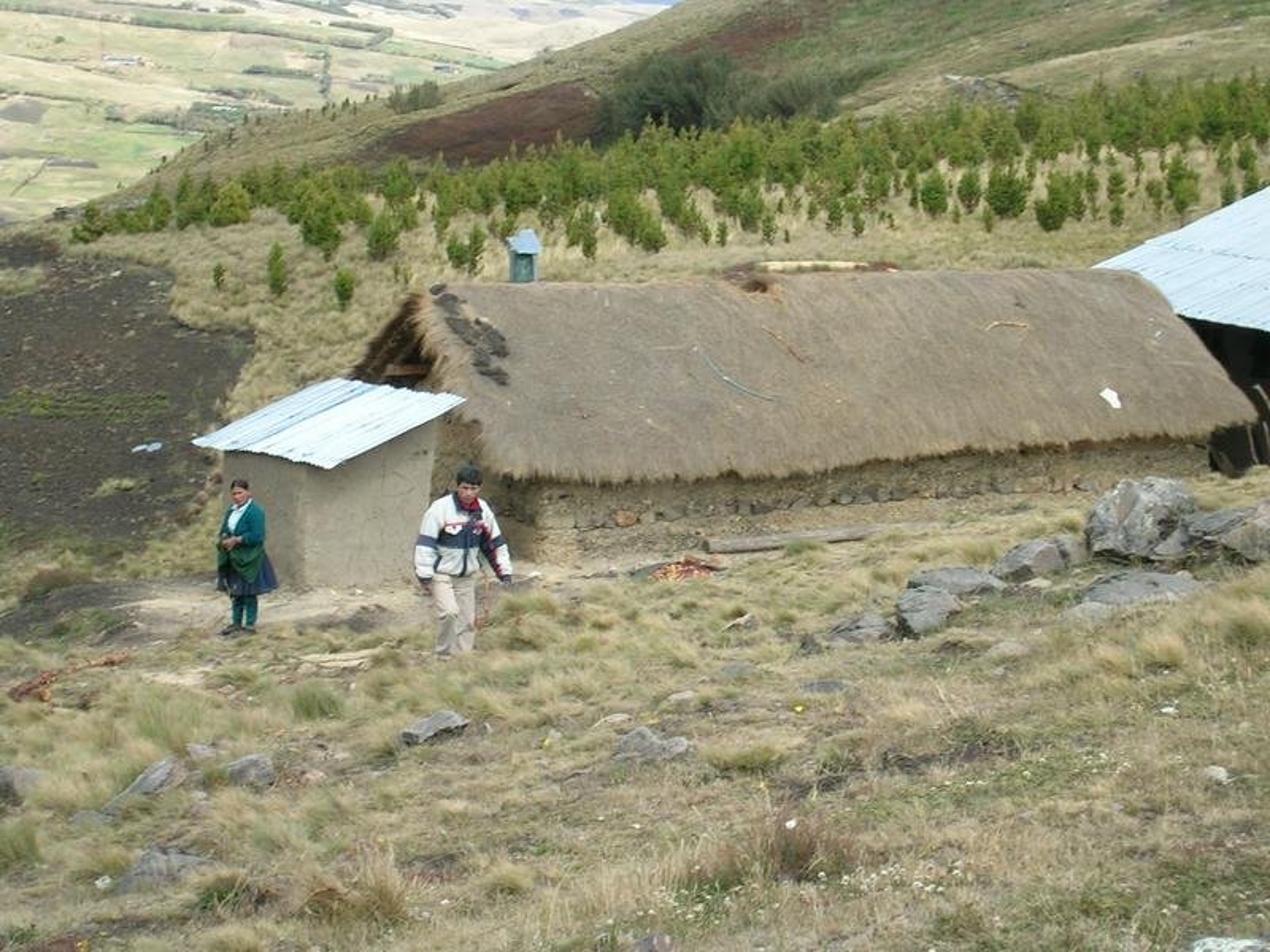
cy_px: 476
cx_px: 635
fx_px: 3852
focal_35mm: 105
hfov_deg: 18.7
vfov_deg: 14.1
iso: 50
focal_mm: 16.2
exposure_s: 1/156
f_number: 4.9
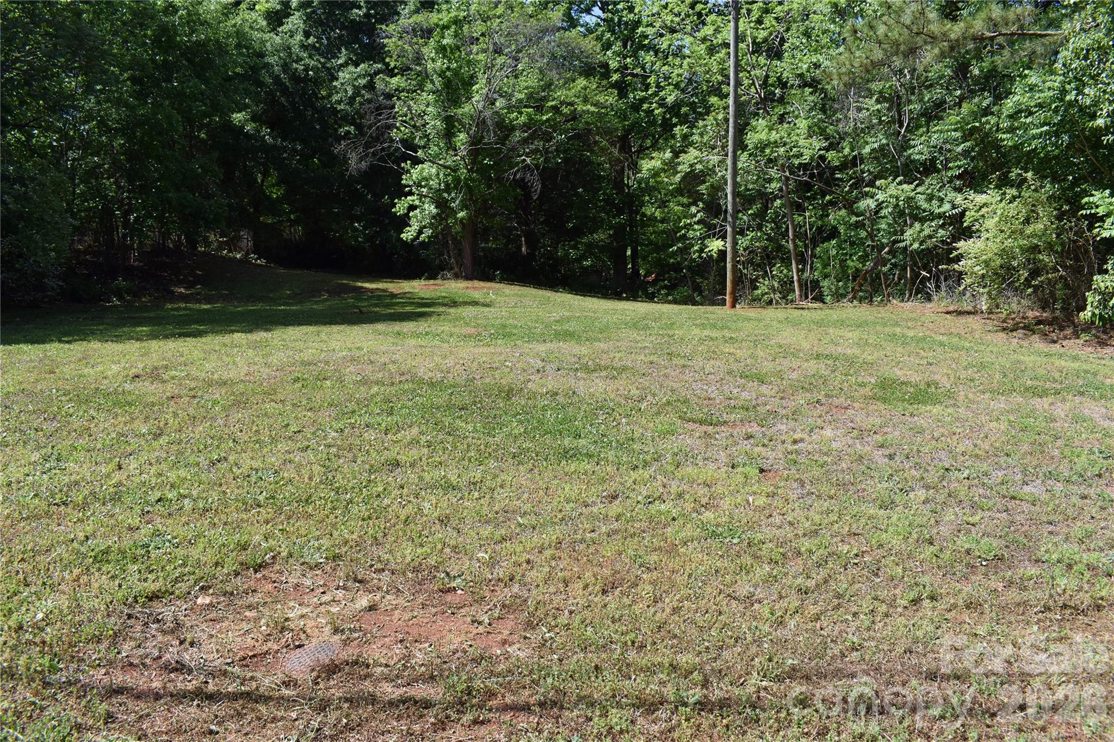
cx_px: 557
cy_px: 371
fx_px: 835
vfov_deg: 47.9
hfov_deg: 67.4
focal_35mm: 27
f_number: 10
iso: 200
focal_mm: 18
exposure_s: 1/400
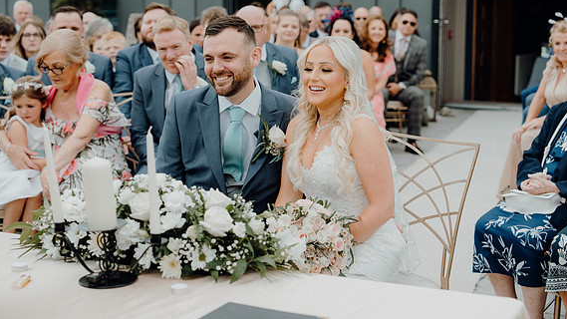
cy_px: 139
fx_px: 947
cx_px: 285
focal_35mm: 63
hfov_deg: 33.3
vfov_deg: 19.1
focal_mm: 59
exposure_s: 1/640
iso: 125
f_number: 3.5
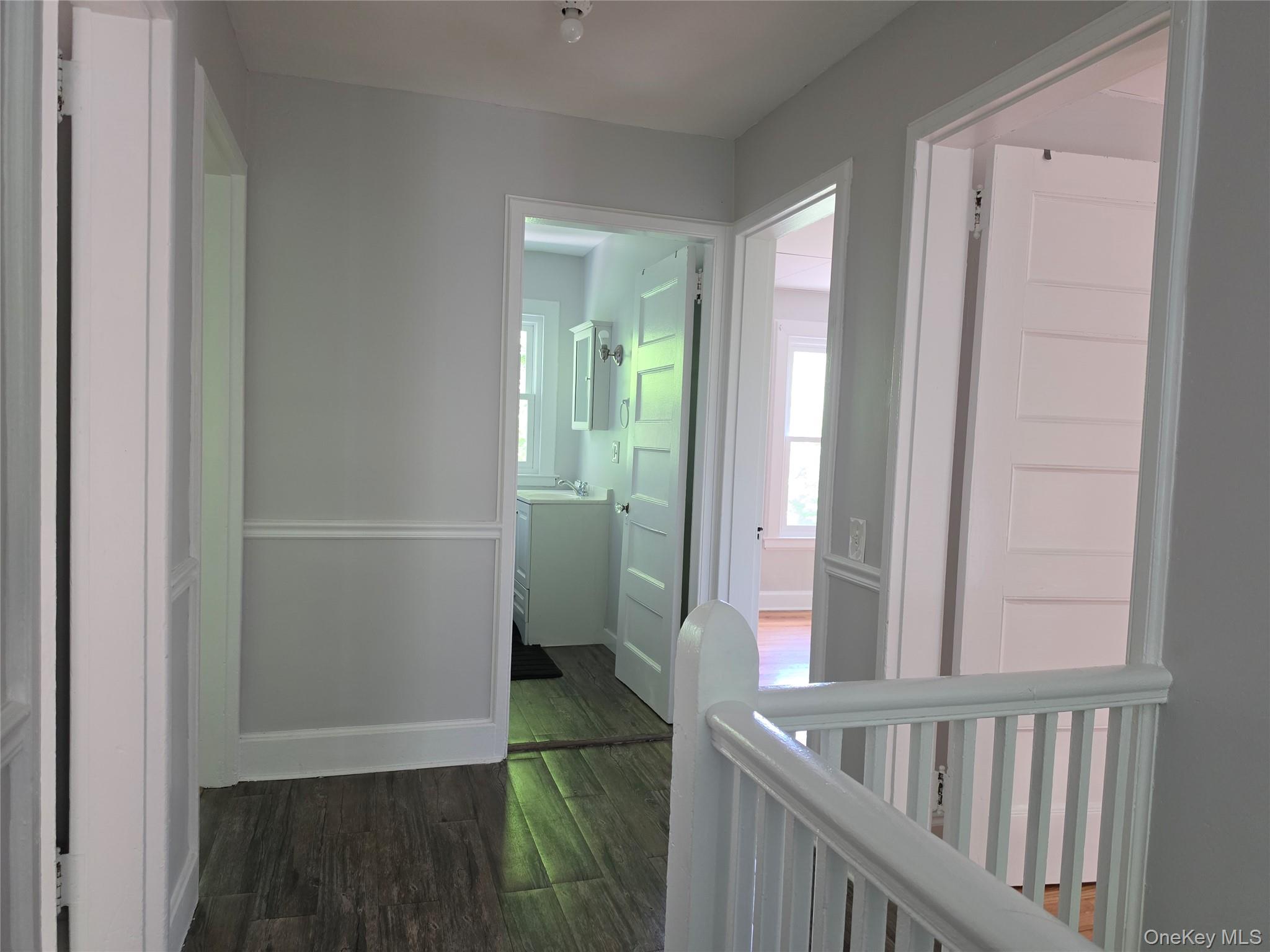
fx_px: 844
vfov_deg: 58.9
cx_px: 635
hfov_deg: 73.9
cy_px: 476
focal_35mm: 23
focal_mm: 6.5
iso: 200
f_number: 1.4
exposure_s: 1/120
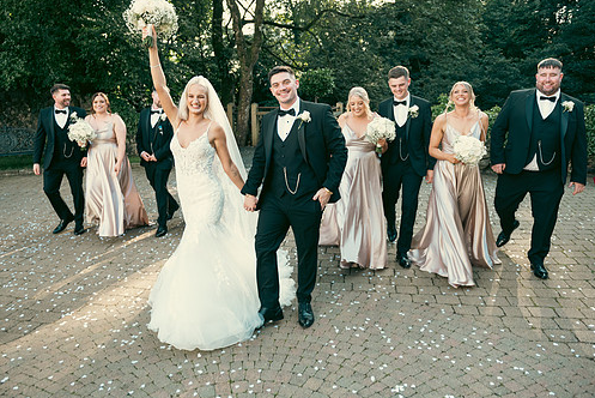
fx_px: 463
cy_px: 178
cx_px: 278
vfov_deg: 46.4
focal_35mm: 28
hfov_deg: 65.4
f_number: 3.5
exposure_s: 1/160
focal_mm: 24
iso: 160
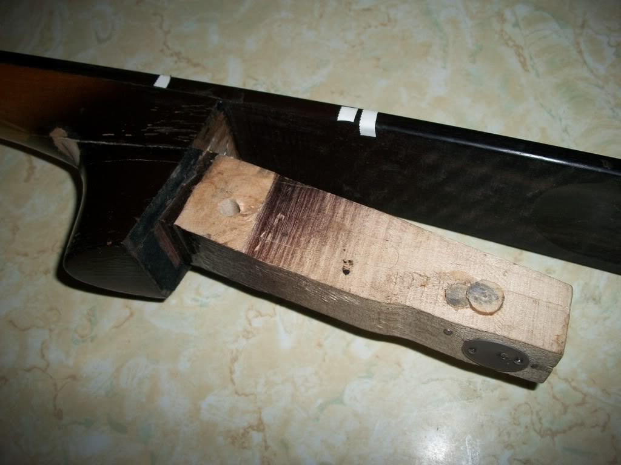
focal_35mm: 32
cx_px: 310
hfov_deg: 56.8
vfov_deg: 44.2
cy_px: 232
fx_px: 574
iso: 80
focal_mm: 5.7
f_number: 2.9
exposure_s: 1/60
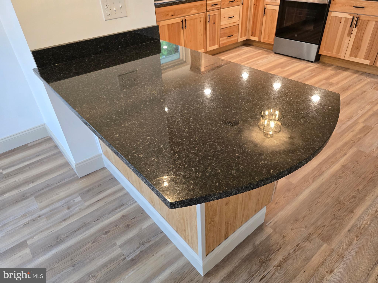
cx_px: 189
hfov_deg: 73.9
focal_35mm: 23
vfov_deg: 58.9
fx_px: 251
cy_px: 142
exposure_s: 1/120
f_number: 1.7
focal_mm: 6.3
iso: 500
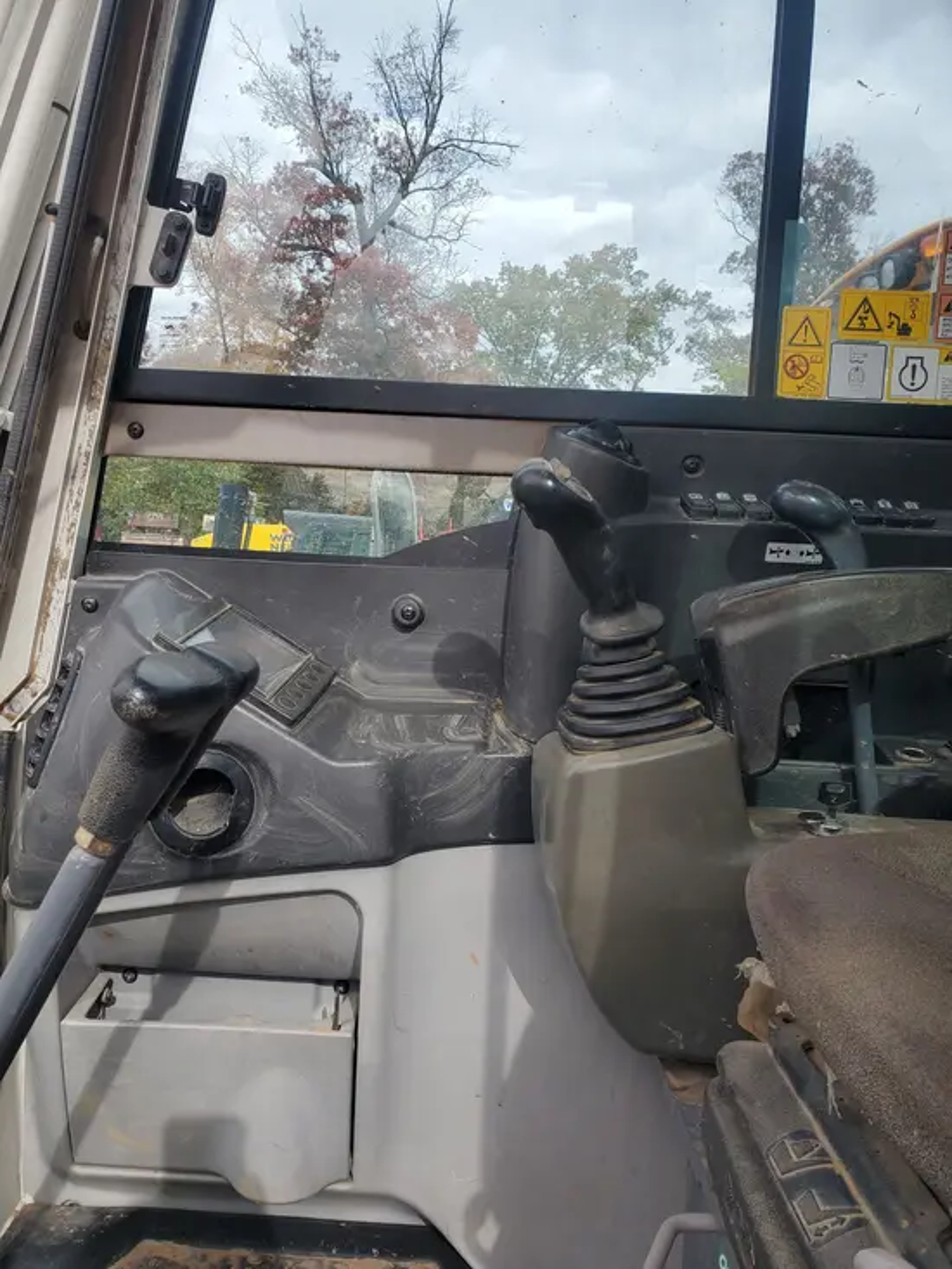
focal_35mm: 26
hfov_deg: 53.1
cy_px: 634
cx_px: 476
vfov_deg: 67.3
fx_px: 953
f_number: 2.4
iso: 50
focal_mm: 4.3
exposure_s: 1/528
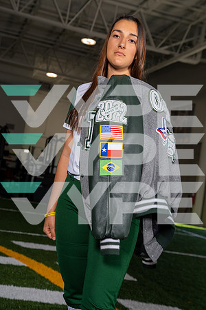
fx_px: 558
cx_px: 103
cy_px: 155
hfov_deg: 20.9
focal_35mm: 65
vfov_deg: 31.0
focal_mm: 65
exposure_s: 1/200
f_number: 5.6
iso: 200
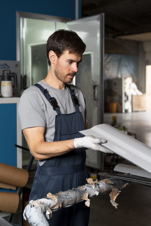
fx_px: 346
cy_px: 113
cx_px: 76
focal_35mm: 55
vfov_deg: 36.2
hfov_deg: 24.6
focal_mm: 55
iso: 125
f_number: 3.5
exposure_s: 1/160
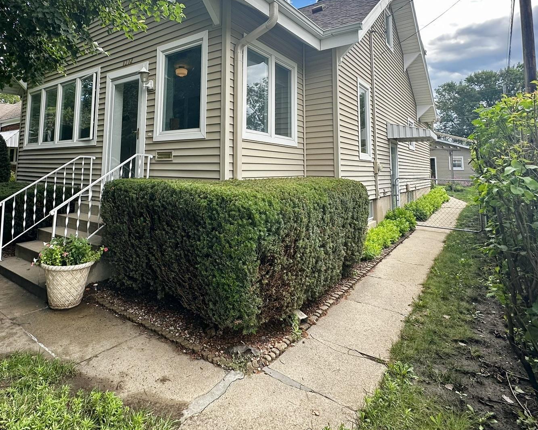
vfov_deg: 63.4
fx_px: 334
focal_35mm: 21
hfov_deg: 77.1
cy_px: 134
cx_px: 226
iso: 40
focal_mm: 2.22
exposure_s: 1/543
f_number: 2.2
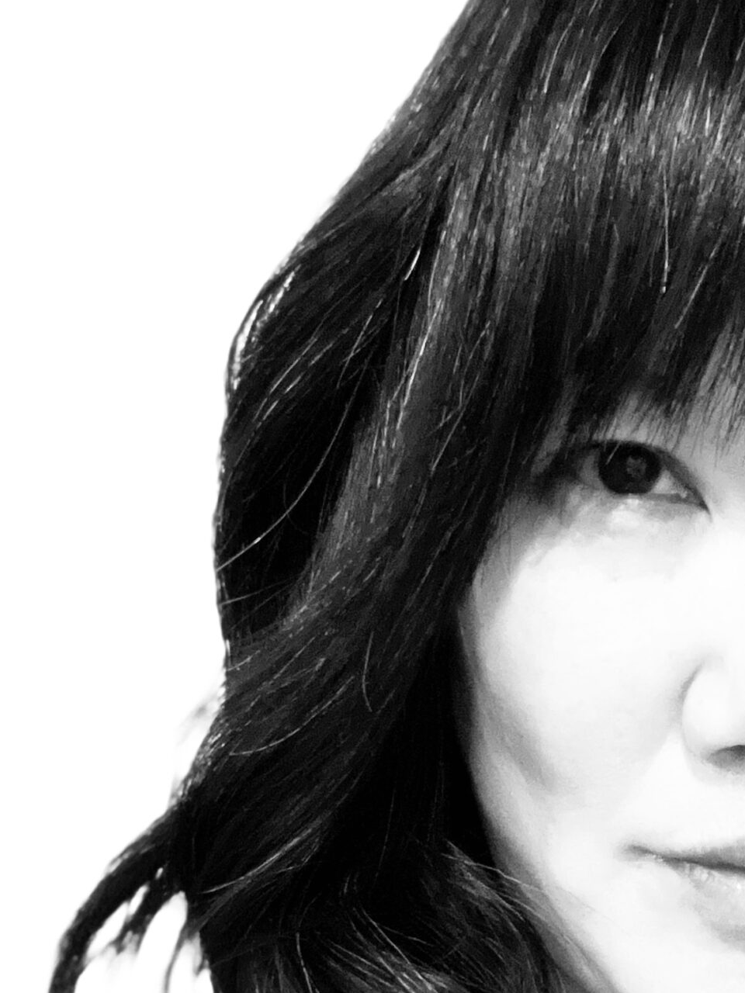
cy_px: 704
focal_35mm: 60
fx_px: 1722
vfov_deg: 31.8
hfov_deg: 23.6
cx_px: 707
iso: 1250
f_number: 2.2
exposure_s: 1/15
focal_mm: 2.71
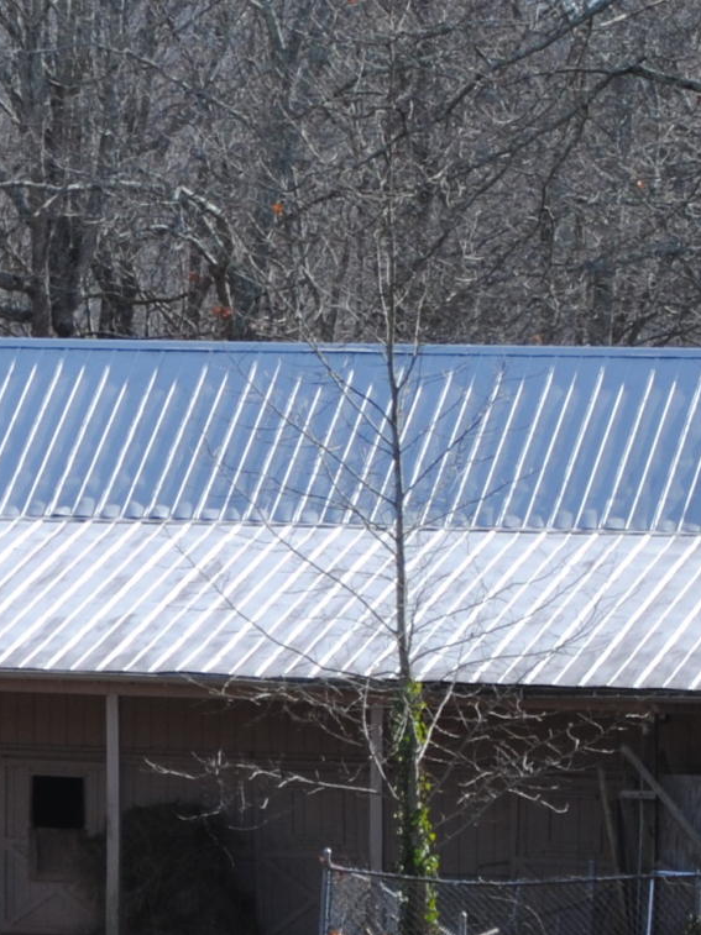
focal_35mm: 315
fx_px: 8510
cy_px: 667
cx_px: -528
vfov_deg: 6.3
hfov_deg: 4.7
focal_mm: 55
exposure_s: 1/200
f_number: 7.1
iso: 100
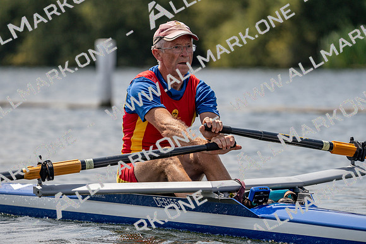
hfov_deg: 6.2
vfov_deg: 4.1
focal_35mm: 332
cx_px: 183
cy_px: 122
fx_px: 3376
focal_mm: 332
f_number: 6.3
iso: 160
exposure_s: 1/1600
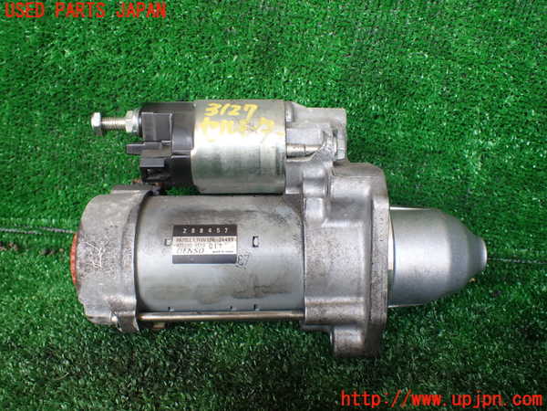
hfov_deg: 60.0
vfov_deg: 46.8
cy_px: 206
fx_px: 474
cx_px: 274
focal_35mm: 30
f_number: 2.3
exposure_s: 1/125
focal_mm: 5.4
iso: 200
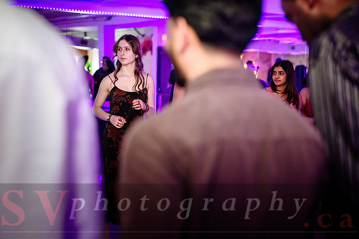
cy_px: 98
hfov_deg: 32.7
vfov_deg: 22.2
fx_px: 610
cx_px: 148
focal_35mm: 61
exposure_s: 1/200
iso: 2000
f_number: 2
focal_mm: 52
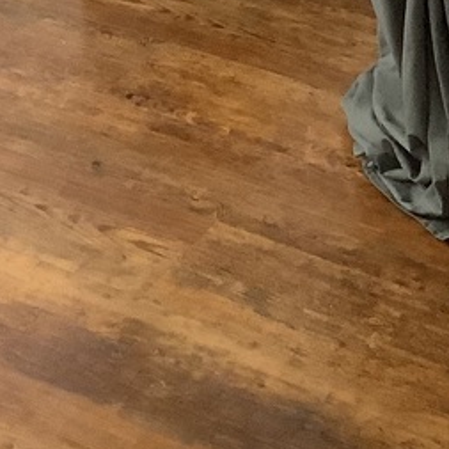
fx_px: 1629
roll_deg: +1.3
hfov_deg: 15.7
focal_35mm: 111
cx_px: 266
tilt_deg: -17.4
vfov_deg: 14.1
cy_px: -337
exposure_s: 1/60
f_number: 2.4
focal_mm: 3.3
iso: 320
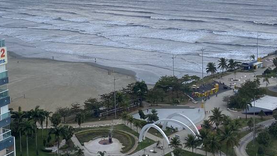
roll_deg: +1.9
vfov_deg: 16.8
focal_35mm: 71
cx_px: 95
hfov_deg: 29.6
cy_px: 27
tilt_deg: -8.0
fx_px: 521
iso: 32
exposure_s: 1/706
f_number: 1.8
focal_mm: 4.25
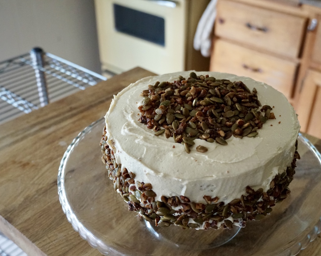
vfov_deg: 33.4
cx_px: 174
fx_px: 428
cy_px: 131
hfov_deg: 41.1
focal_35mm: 45
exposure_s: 1/160
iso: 4000
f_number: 4
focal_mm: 26
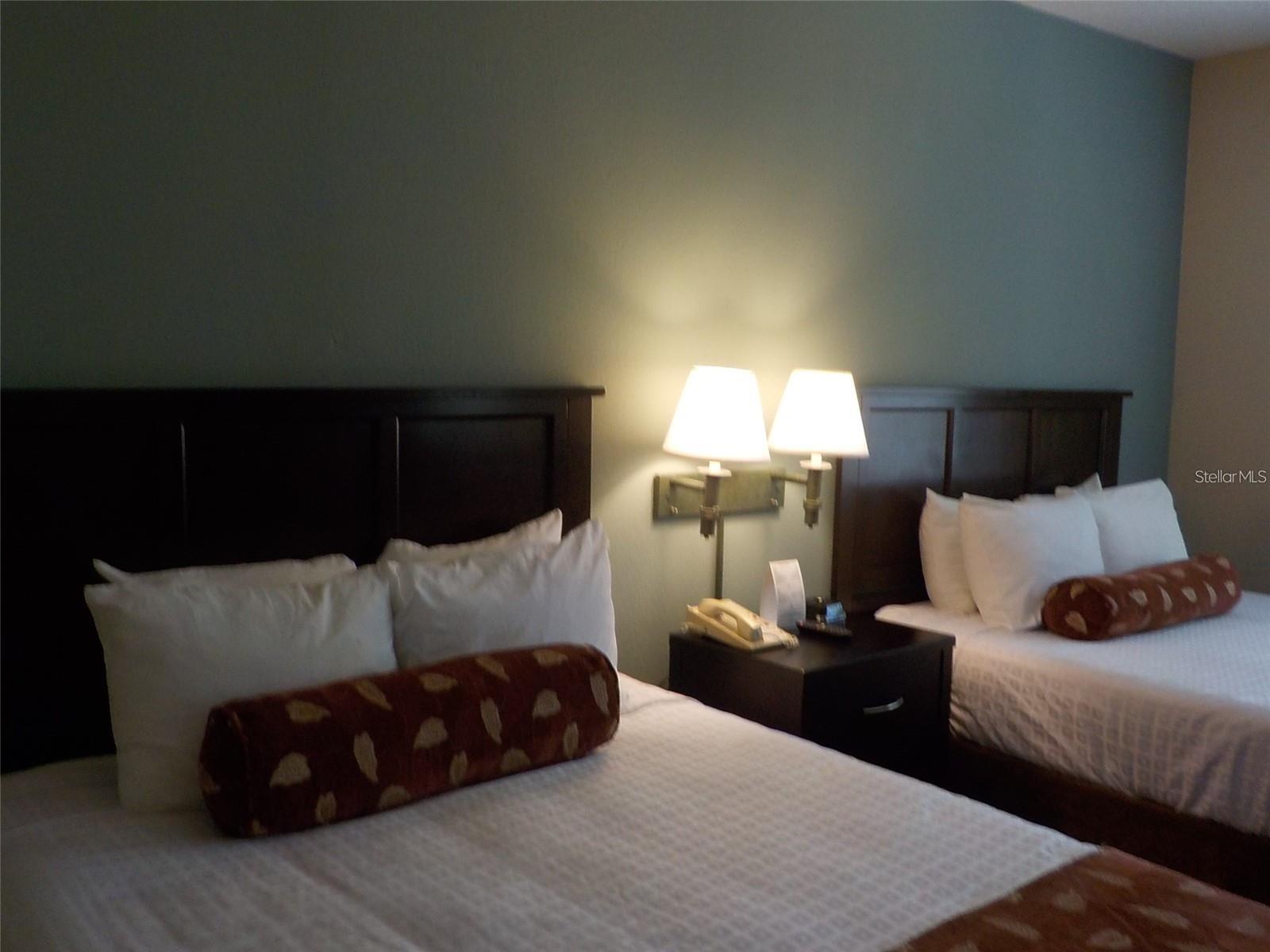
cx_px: 635
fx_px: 1101
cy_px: 476
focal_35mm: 30
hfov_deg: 60.0
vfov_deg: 46.8
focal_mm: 4.1
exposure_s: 1/30
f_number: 3.3
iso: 180
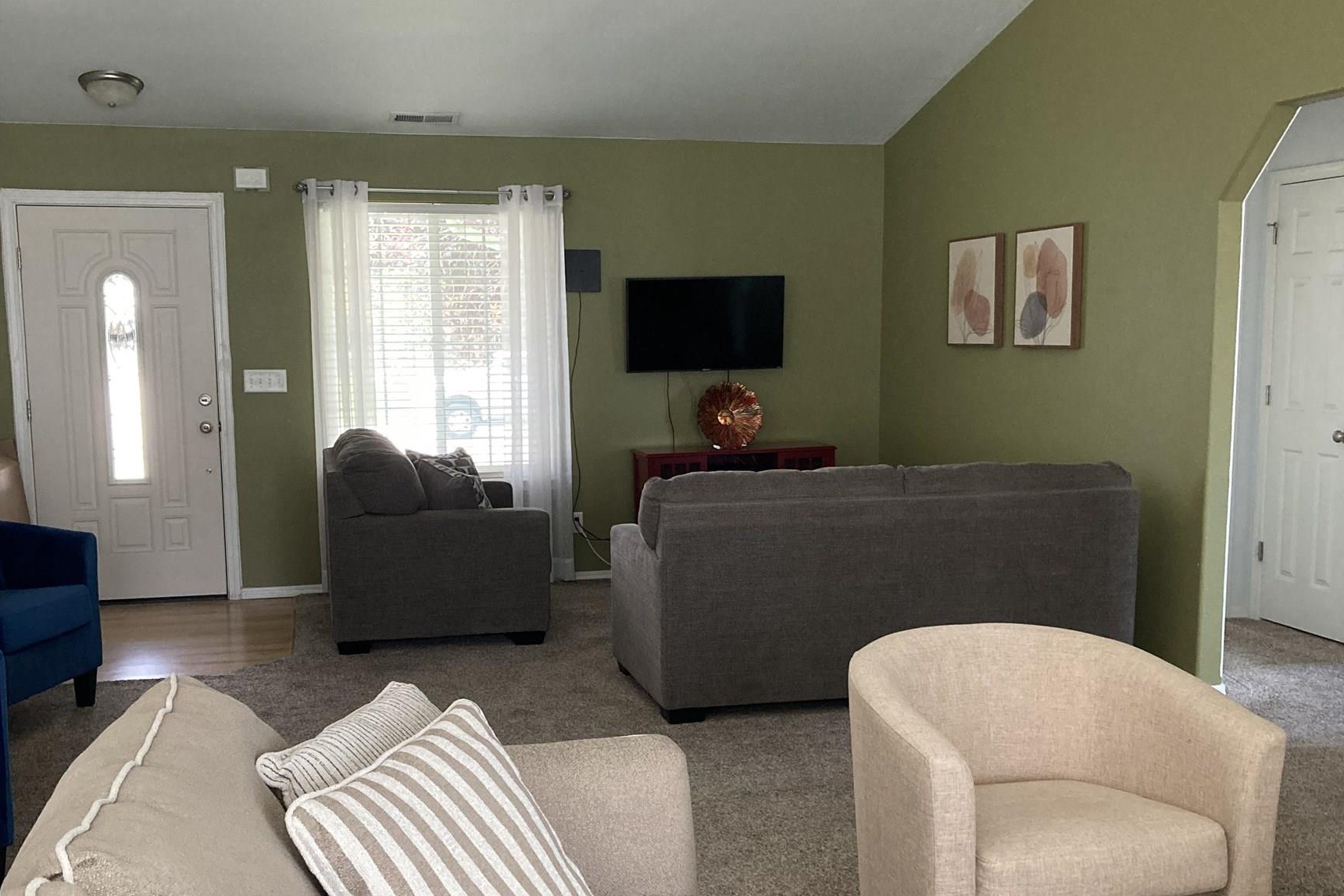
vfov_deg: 34.1
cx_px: 673
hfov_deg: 49.5
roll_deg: +0.2
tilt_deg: -7.1
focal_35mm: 39
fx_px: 1456
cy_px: 551
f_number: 1.8
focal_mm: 3.99
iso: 200
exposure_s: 1/60
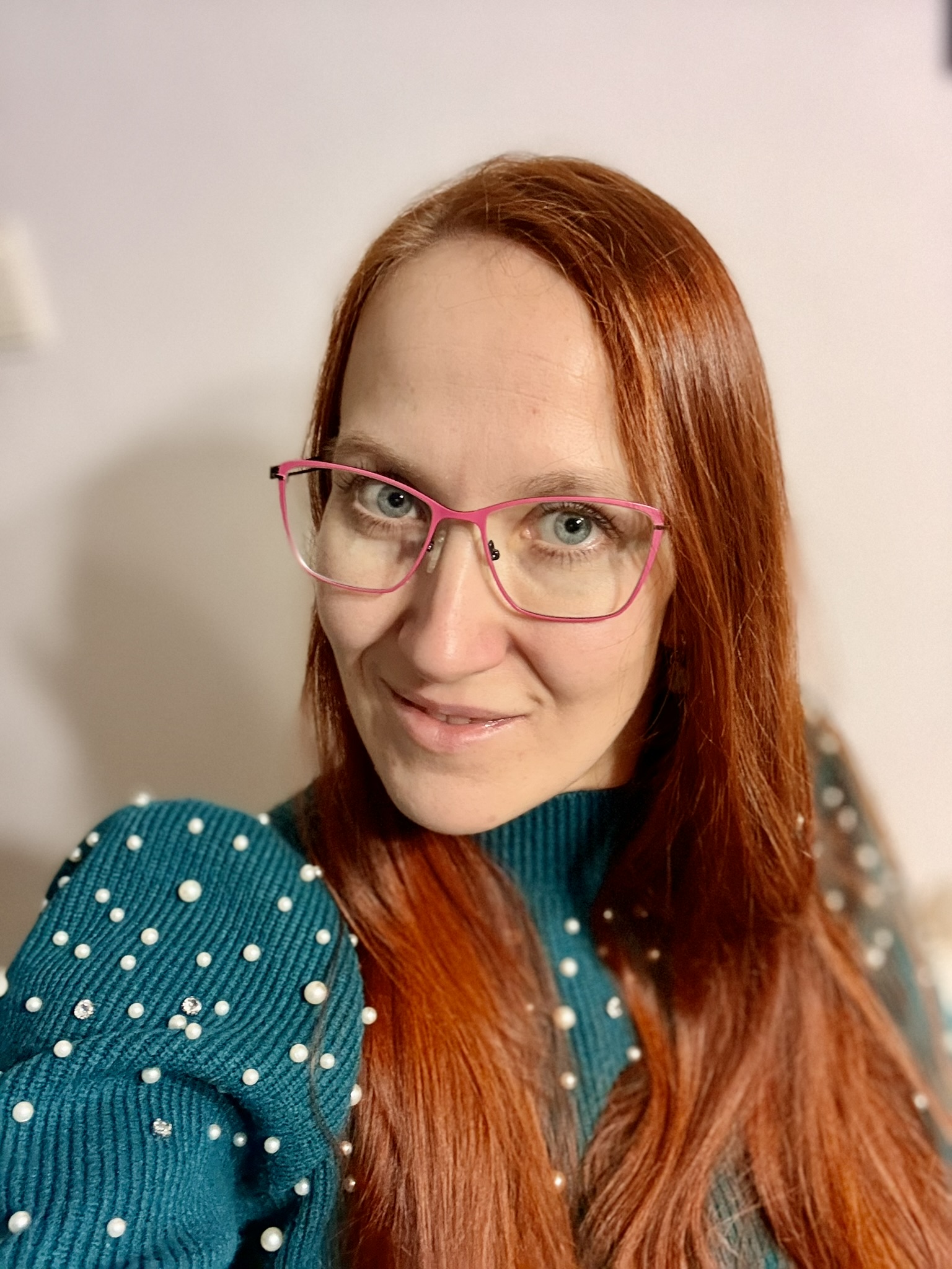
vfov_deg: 60.0
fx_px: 1100
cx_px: 476
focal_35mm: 30
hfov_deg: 46.8
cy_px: 634
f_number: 1.9
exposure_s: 1/33
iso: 250
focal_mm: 2.69
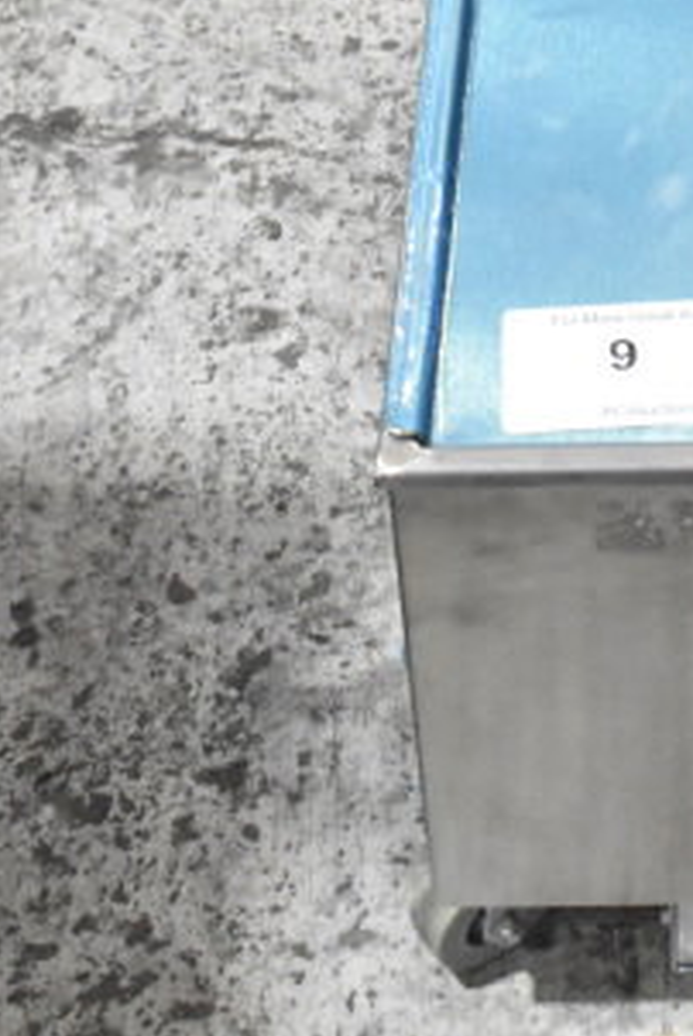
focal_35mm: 123
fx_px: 3529
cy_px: -492
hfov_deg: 10.8
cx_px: 1012
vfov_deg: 15.5
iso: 6400
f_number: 8
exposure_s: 1/250
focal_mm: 27
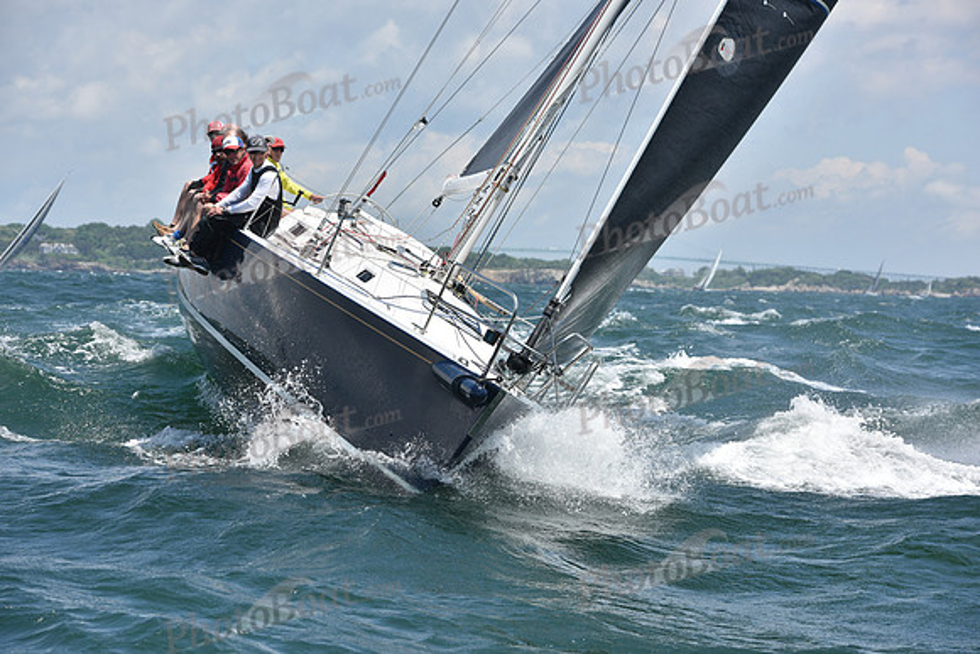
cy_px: 327
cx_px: 490
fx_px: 3322
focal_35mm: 122
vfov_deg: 11.2
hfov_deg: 16.8
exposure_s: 1/1250
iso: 250
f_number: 7.1
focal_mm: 122
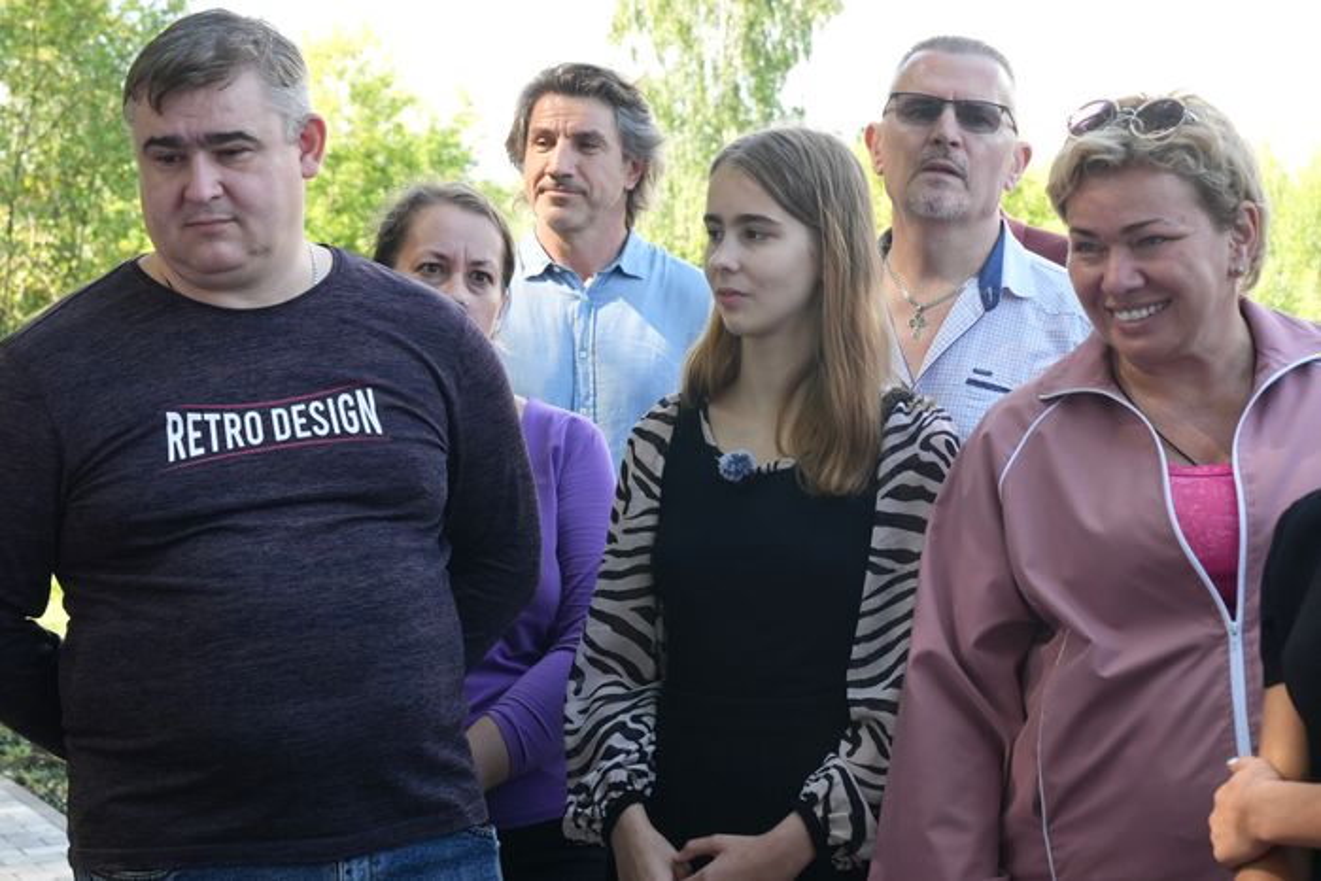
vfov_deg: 18.2
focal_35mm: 75
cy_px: 440
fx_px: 2752
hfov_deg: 27.0
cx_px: 660
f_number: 7.1
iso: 400
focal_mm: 50
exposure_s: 1/125
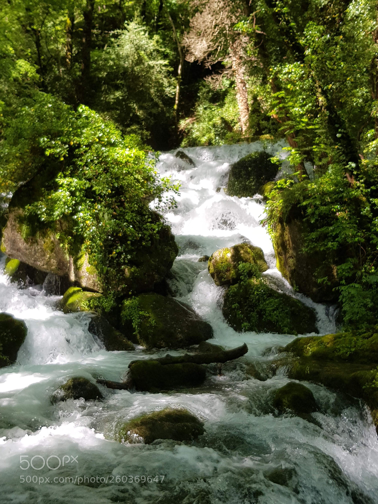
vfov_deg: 67.3
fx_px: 379
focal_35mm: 26
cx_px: 189
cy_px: 252
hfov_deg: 53.1
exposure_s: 1/181
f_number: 1.7
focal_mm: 4.2
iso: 40
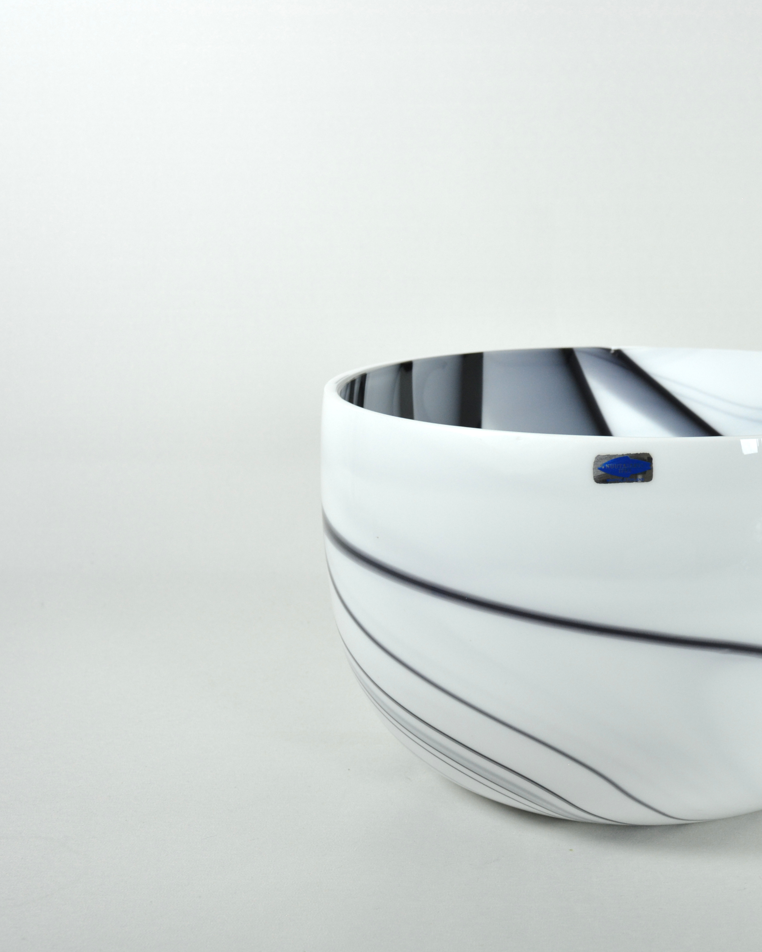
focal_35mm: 47
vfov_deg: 39.5
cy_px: 479
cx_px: 596
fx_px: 1325
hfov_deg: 31.4
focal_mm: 22
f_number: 8
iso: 400
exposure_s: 1/15
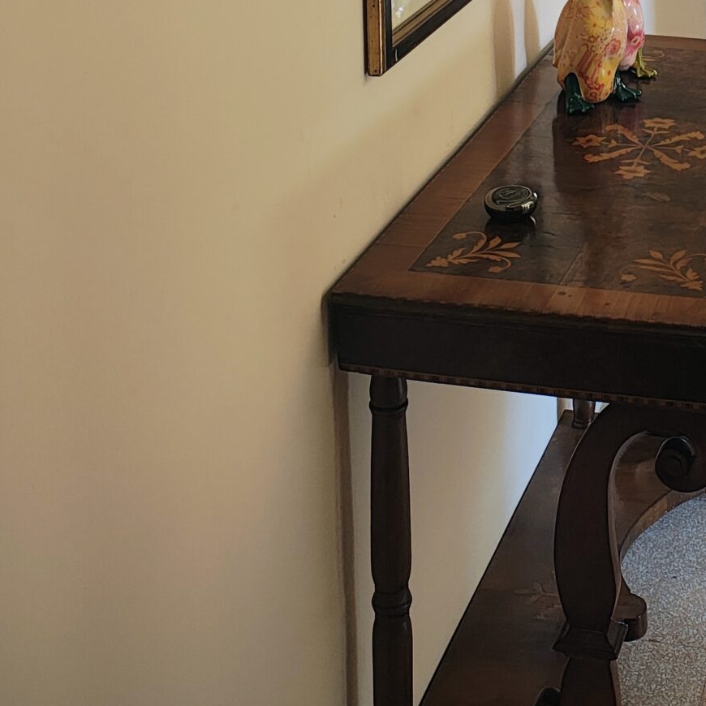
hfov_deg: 25.8
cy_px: -316
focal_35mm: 65
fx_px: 1500
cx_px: 615
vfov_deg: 22.4
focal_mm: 5.89
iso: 528
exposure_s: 1/120
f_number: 1.4
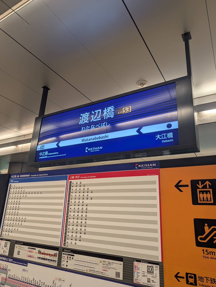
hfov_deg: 56.9
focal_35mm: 24
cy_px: 144
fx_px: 199
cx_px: 108
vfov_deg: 71.5
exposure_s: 1/120
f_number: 1.68
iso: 72
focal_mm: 6.9
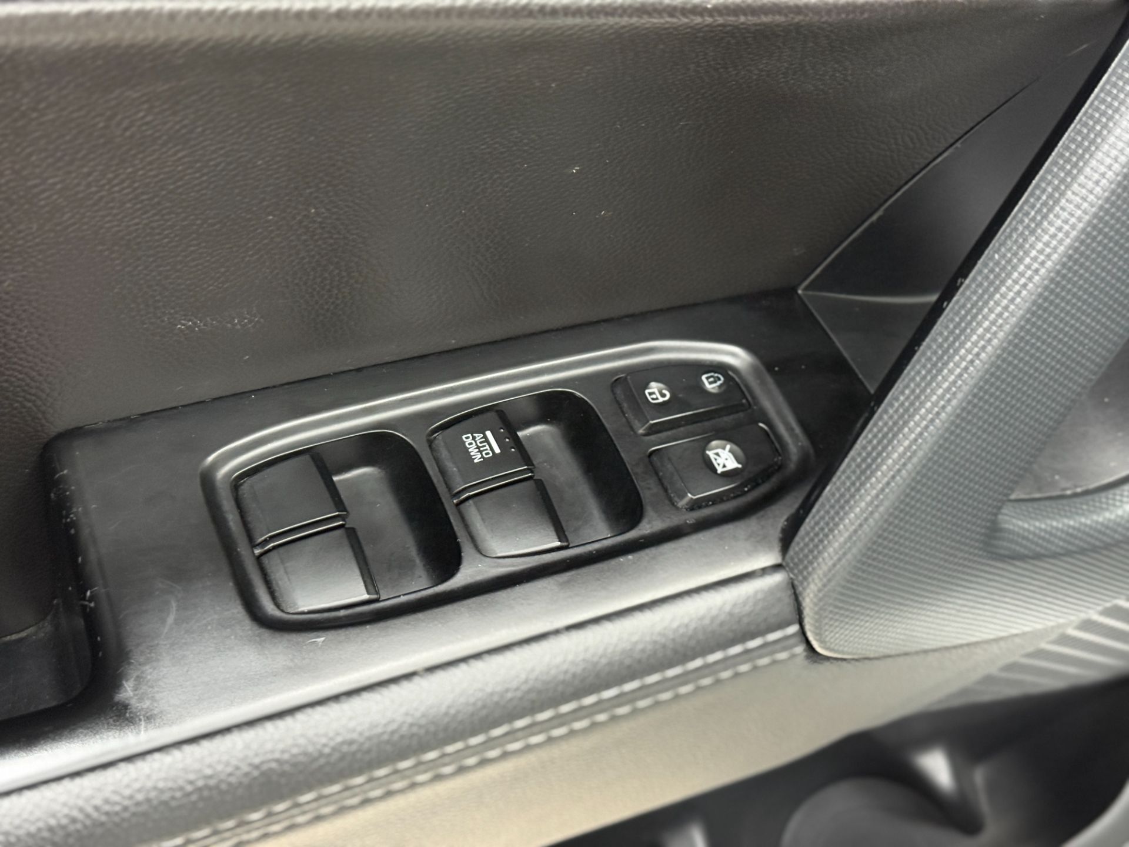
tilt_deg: -49.4
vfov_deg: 30.3
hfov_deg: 39.7
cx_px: 564
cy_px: 424
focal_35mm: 48
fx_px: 1566
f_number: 1.78
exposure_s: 1/30
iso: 640
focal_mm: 6.76
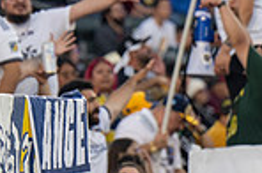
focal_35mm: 1177
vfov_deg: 1.2
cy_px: -83
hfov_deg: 1.8
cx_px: -115
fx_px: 8548
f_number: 4
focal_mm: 200
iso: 560
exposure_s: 1/200
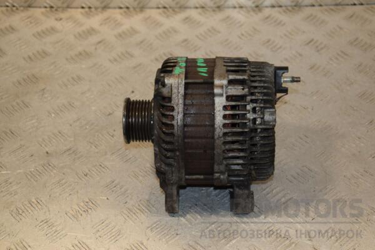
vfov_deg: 20.2
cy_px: 125
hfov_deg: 29.9
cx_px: 188
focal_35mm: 68
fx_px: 703
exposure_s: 1/200
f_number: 6.3
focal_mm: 45
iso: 800
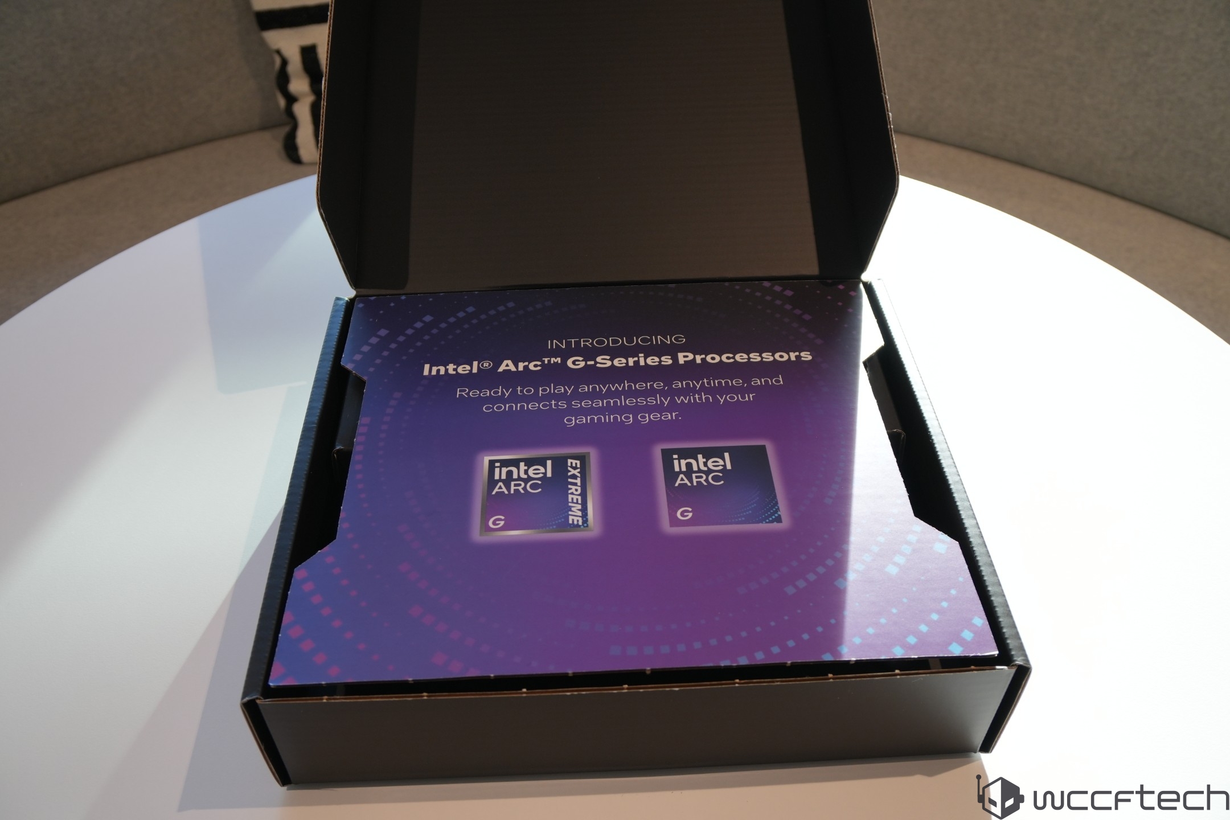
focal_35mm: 30
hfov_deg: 61.9
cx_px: 615
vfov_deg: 43.6
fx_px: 1025
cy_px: 410
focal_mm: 20
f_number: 4
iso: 320
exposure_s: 1/50
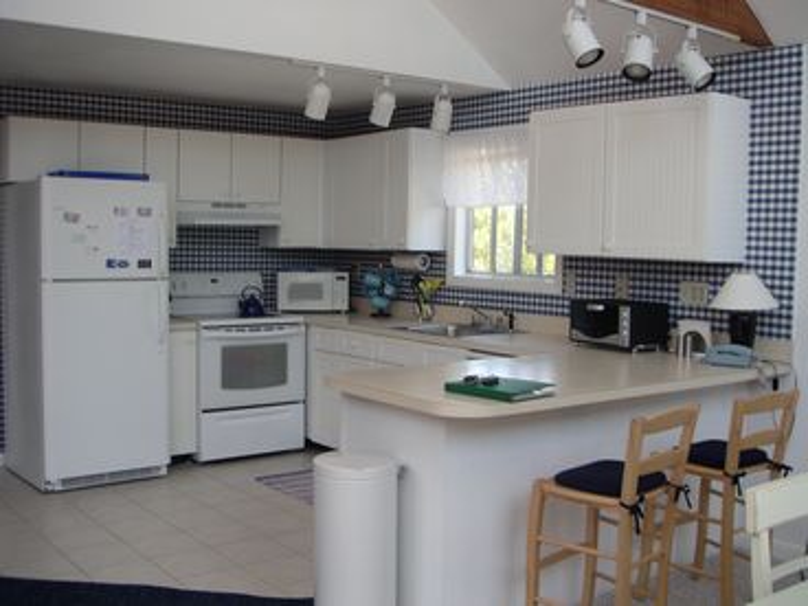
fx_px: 887
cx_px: 404
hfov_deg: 49.0
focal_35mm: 38
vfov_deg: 37.7
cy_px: 303
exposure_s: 1/60
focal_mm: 6
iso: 50
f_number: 2.8
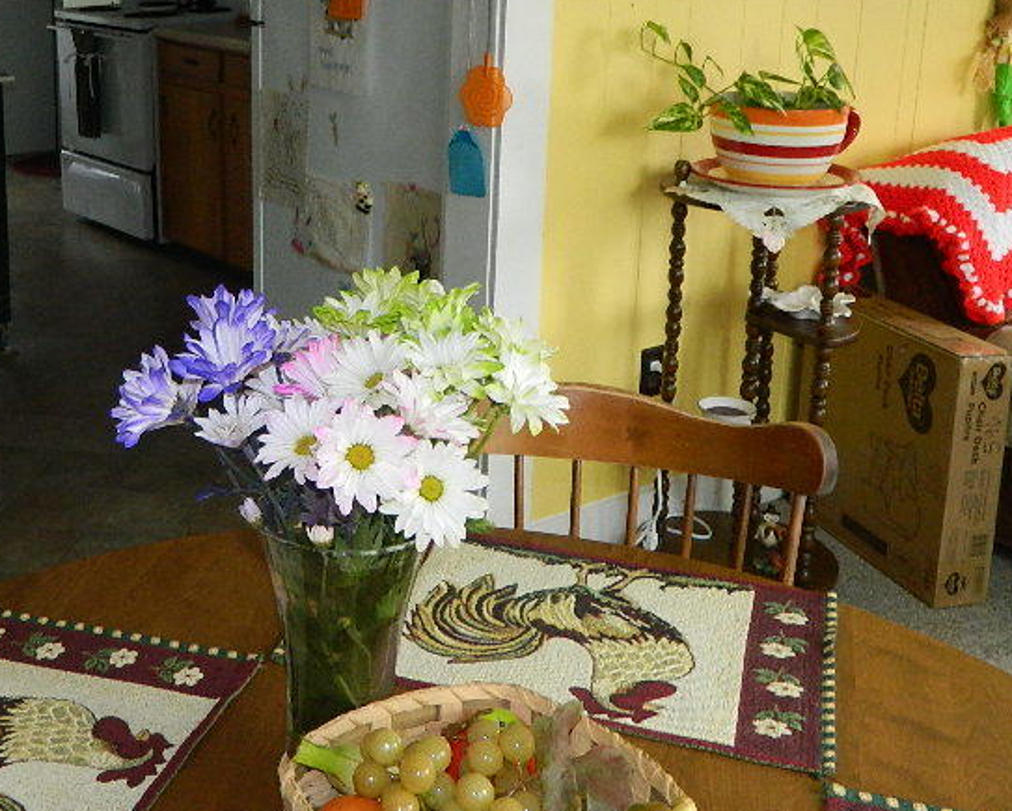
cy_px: 198
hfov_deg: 39.4
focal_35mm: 46
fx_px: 1379
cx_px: 270
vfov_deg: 32.1
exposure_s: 1/30
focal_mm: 4.5
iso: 200
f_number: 3.1
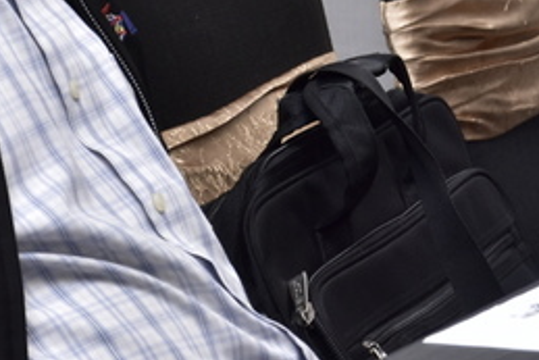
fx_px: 5895
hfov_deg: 5.2
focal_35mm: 394
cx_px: -44
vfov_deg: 3.5
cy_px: -150
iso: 1000
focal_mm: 85
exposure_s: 1/50
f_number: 6.3
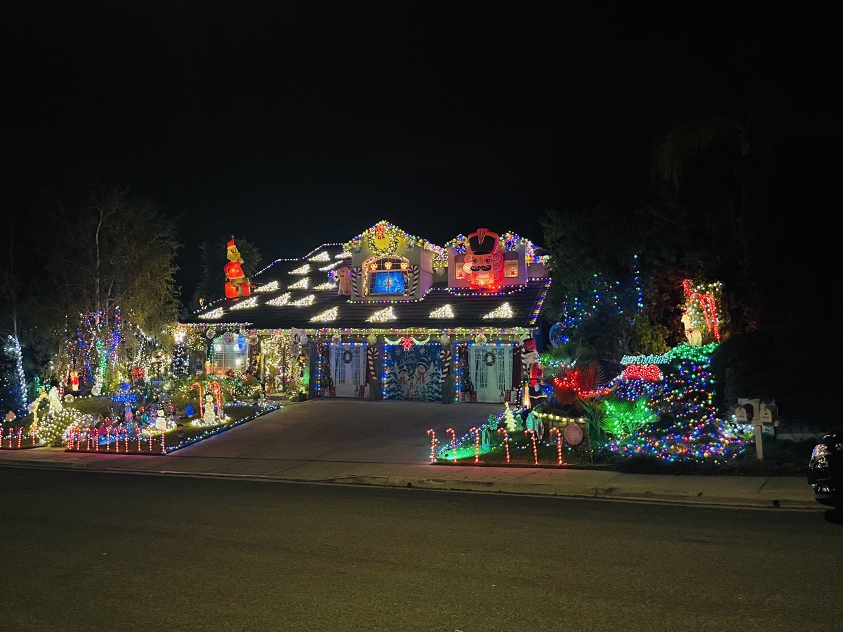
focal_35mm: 28
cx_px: 375
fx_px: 682
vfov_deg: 49.6
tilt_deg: +6.3
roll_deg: -0.8
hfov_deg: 63.3
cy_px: 280
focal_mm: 5.1
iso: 800
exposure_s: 1/30
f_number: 1.6
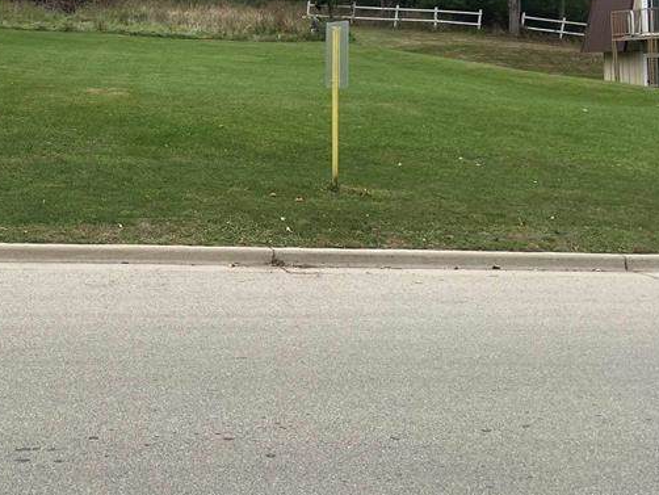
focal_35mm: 53
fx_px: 1009
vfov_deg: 26.9
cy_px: 84
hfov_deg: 34.5
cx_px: 87
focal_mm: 4.2
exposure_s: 1/988
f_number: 1.6
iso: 32
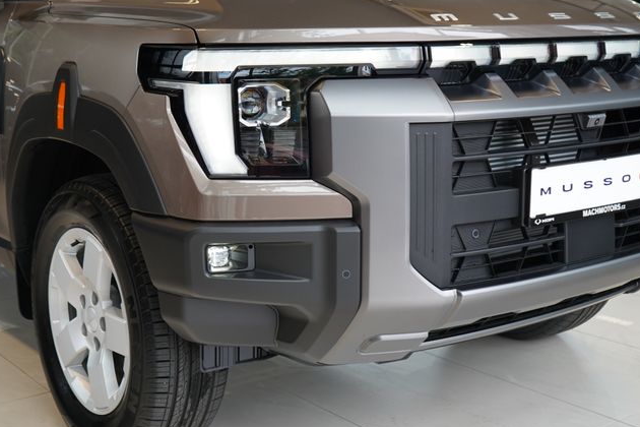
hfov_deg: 38.0
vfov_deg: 25.9
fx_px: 924
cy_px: 160
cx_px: 248
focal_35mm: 52
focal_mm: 32
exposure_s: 1/160
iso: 500
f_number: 4
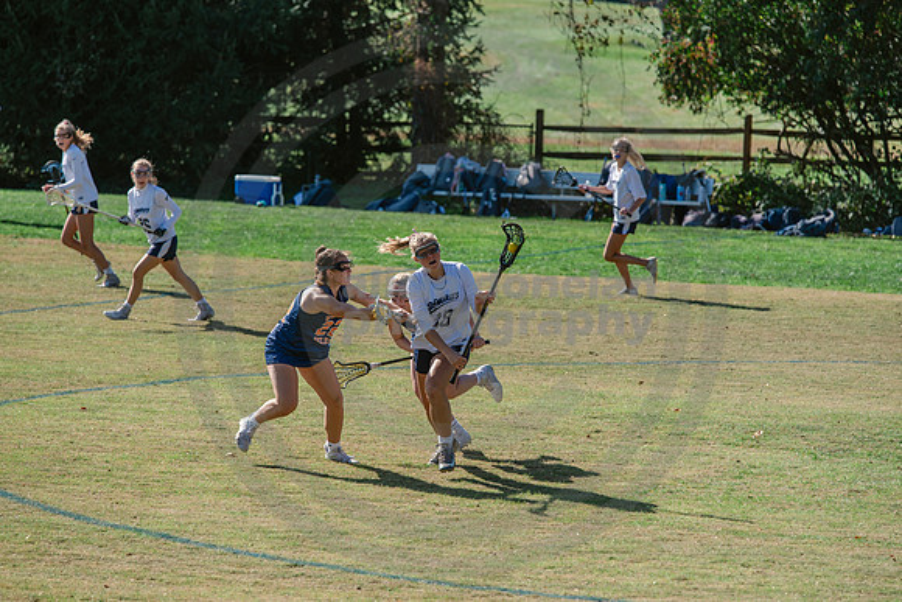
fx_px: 5012
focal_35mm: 200
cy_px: 301
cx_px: 451
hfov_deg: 10.3
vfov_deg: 6.9
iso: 250
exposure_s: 1/1250
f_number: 4.5
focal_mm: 200
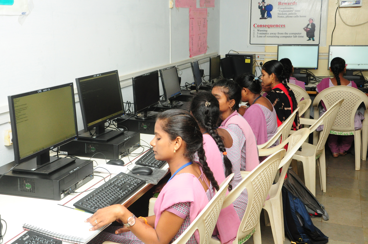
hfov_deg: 46.4
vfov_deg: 31.8
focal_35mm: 42
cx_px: 184
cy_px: 122
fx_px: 429
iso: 1000
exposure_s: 1/125
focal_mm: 28
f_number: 6.3
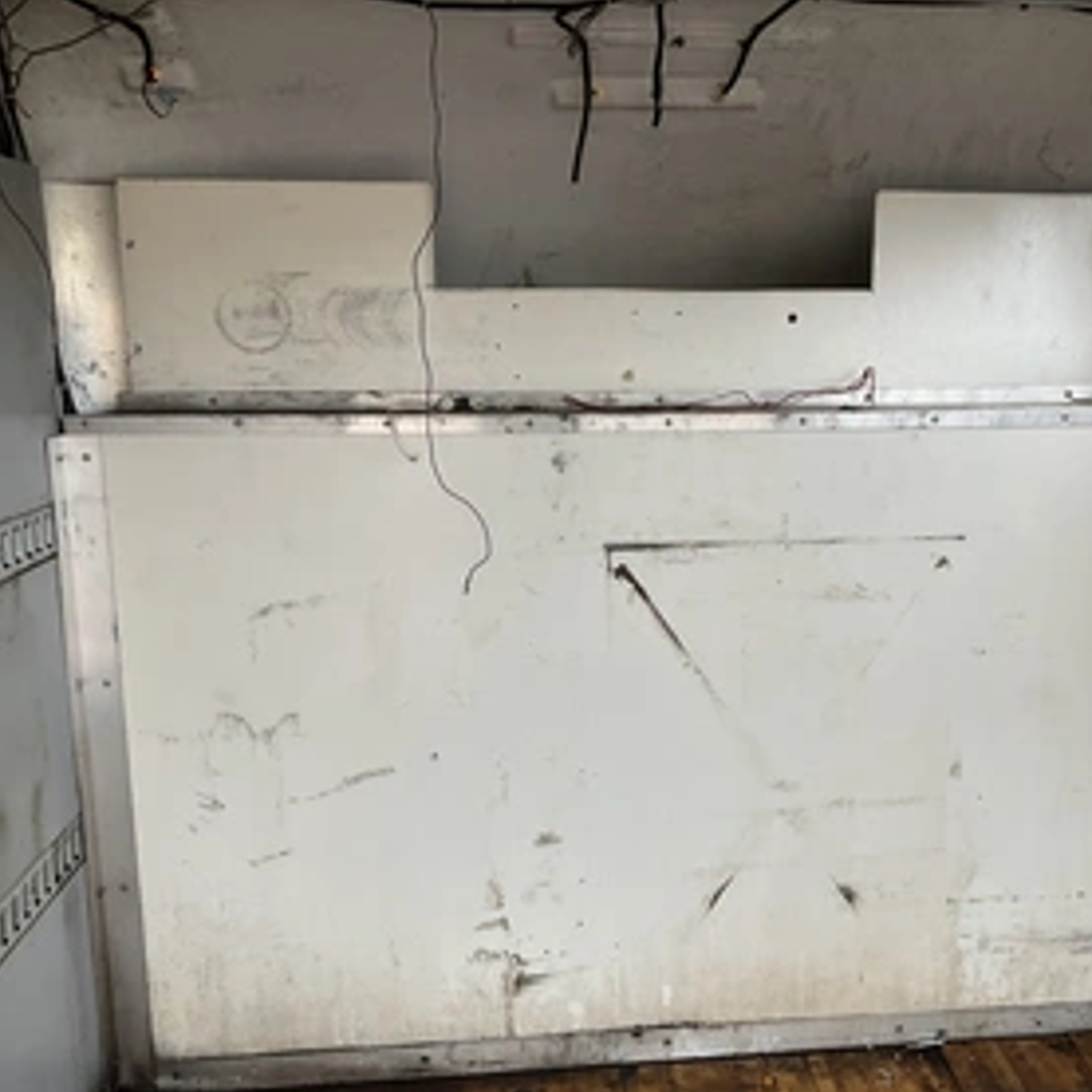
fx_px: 1321
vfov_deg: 44.9
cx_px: 694
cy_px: 580
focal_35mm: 37
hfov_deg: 44.5
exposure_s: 1/122
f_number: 1.8
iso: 20
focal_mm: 3
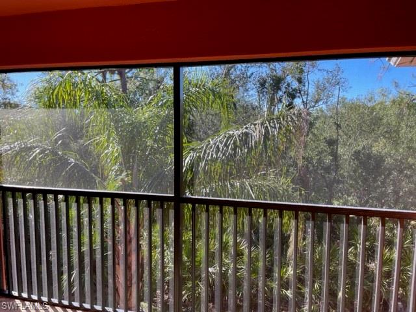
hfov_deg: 67.3
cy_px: 156
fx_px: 312
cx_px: 208
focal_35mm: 26
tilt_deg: -4.1
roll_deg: -0.3
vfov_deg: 53.1
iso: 32
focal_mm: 4.2
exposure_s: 1/456
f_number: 1.6
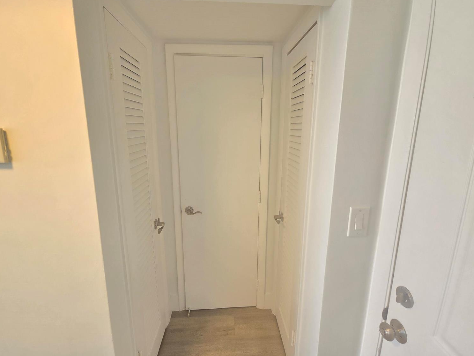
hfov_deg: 102.1
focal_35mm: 14
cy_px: 167
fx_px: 192
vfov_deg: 85.6
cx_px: 232
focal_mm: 2.2
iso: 100
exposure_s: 1/100
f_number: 2.2
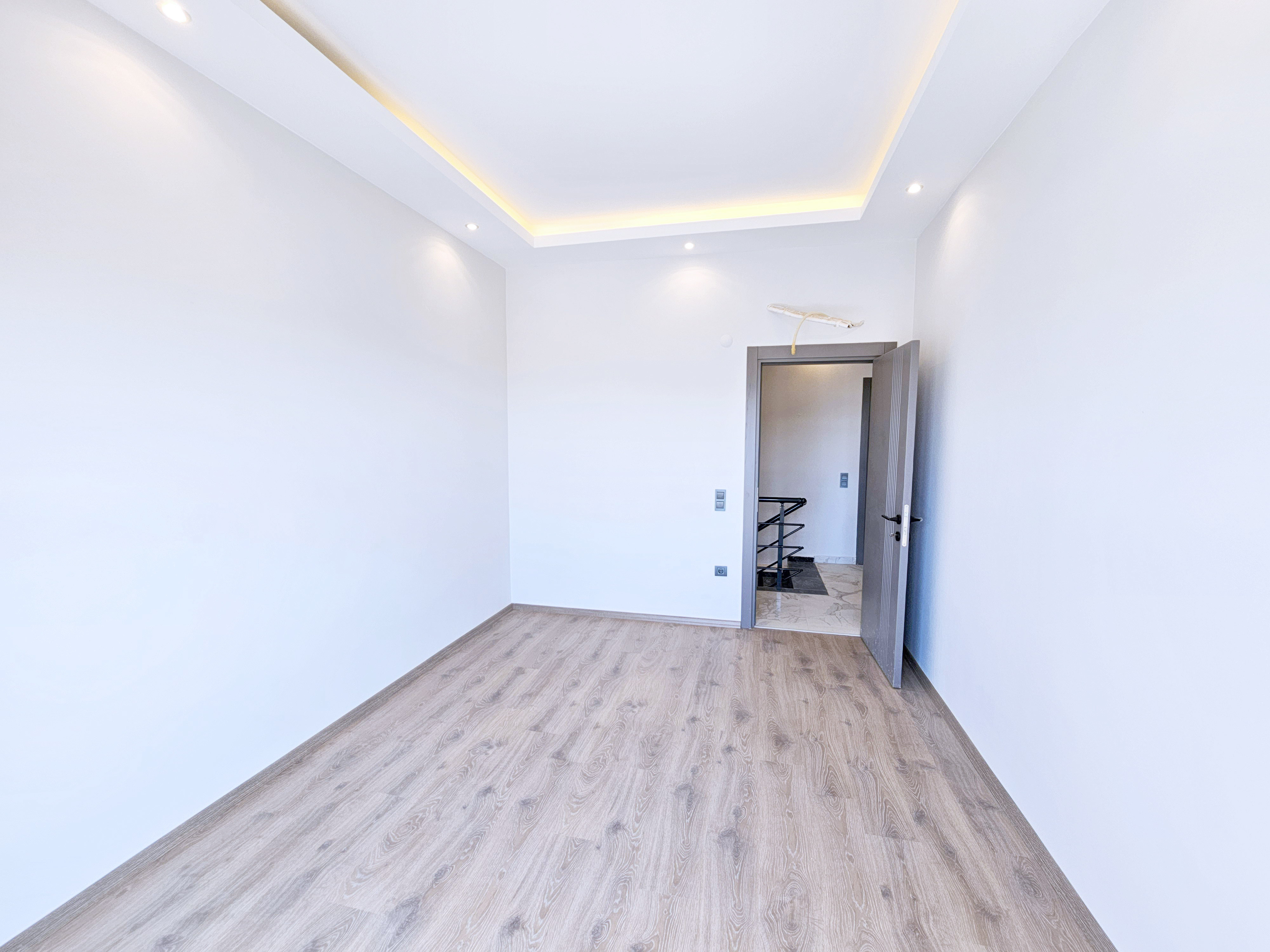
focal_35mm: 13
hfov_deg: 106.2
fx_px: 477
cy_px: 476
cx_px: 635
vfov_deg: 89.9
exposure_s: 1/121
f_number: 2.2
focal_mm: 2.2
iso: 50
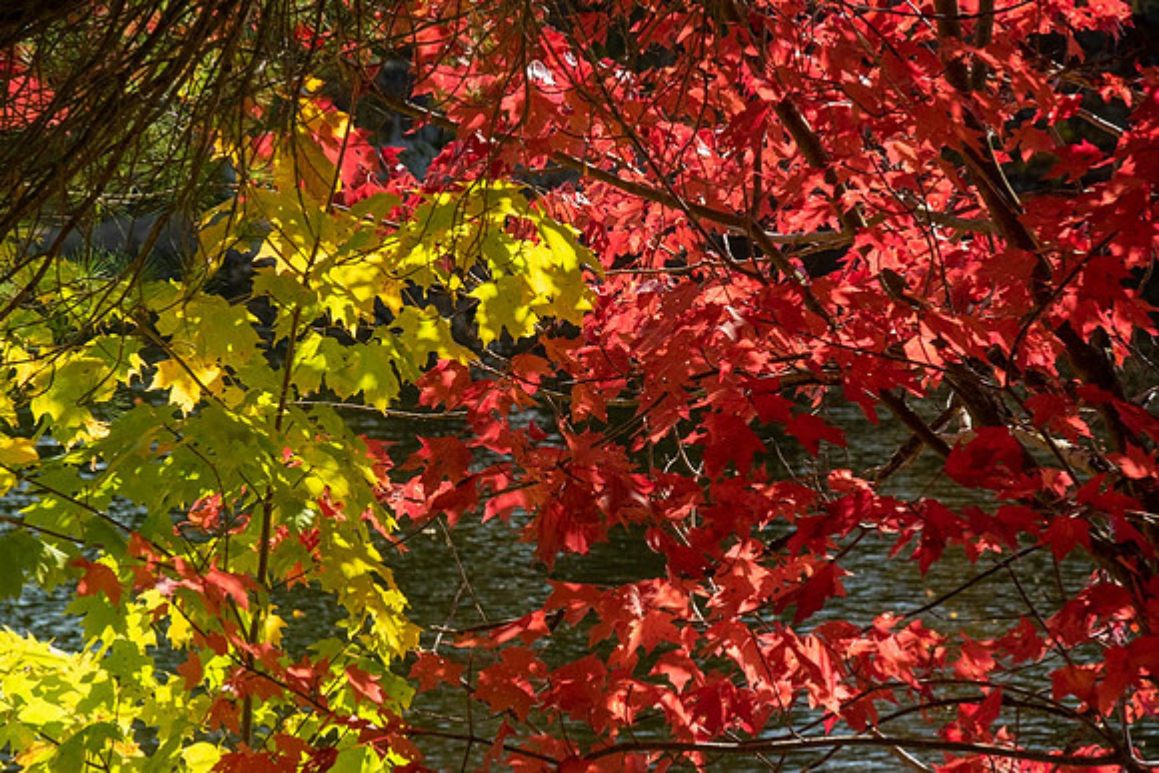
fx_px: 6279
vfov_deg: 7.0
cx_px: 580
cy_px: 386
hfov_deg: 10.5
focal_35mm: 195
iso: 1000
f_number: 11
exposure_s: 1/400
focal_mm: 130
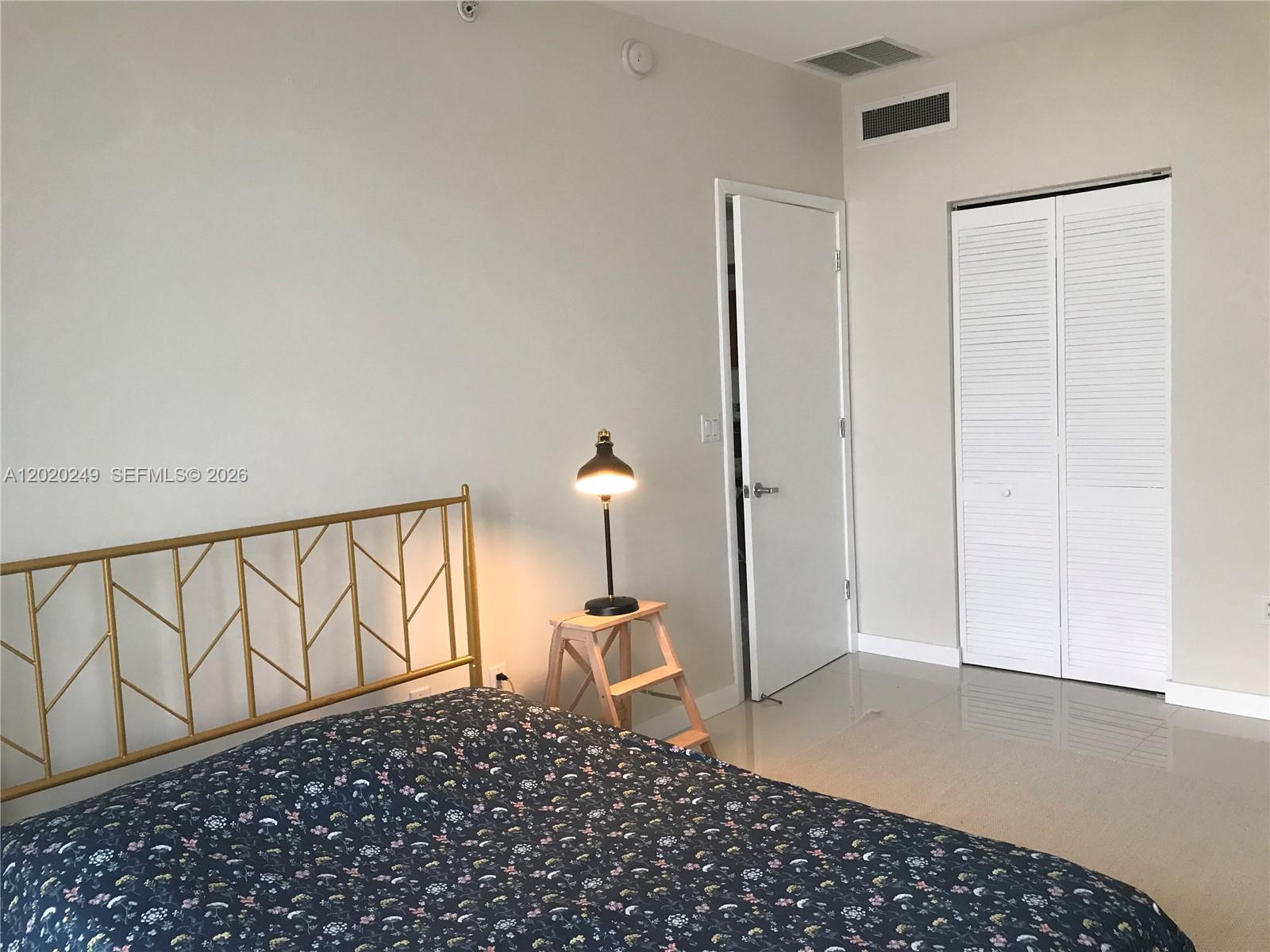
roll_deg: +3.1
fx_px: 1027
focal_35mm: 28
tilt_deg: -4.5
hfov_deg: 63.4
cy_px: 476
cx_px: 635
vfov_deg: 49.7
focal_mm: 3.99
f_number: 1.8
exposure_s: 1/30
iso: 40
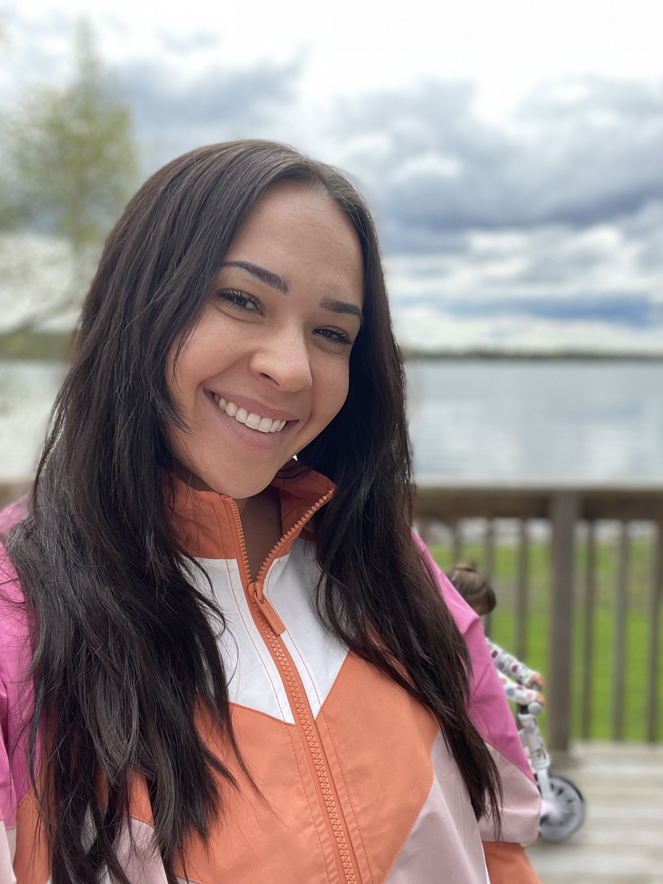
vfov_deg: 60.0
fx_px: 766
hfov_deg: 46.8
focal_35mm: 30
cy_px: 442
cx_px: 332
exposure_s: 1/226
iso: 25
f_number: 2.2
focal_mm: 2.71
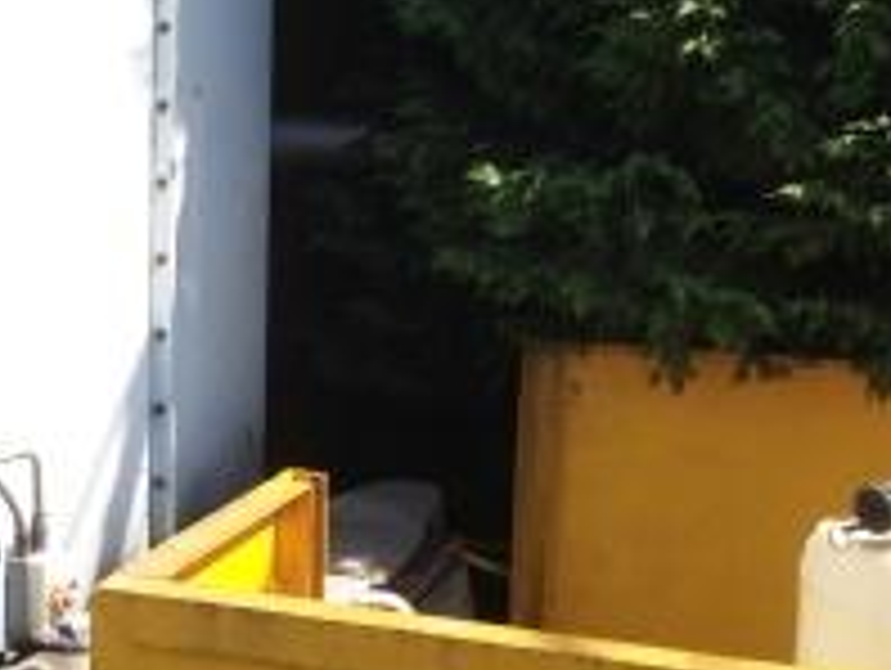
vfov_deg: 18.7
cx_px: 36
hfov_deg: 23.8
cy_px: 360
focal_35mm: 79
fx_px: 2036
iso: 50
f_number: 2.4
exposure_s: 1/620
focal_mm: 4.28
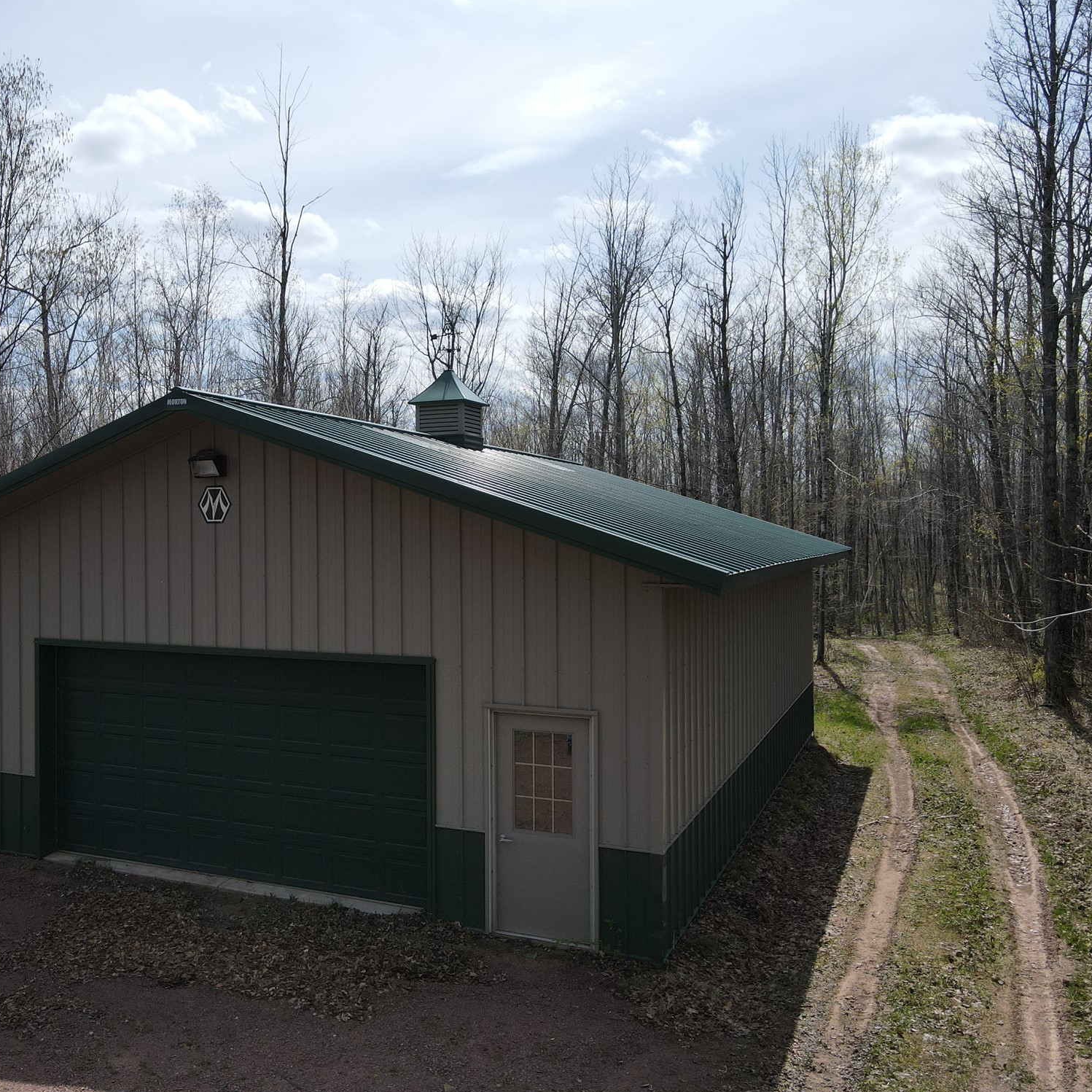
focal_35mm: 29
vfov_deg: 55.6
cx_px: 386
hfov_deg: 54.7
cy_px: 542
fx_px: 1035
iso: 100
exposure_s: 1/800
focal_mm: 4.5
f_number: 2.8
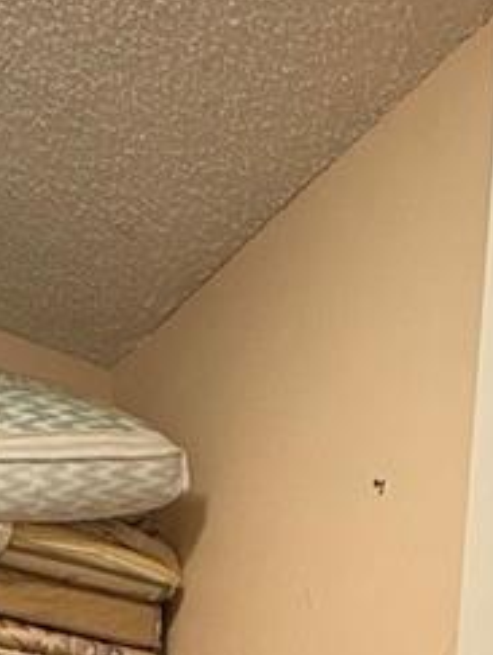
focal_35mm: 69
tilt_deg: -5.8
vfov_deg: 20.9
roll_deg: -4.2
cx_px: 509
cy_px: 1127
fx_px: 1307
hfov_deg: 20.6
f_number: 2.2
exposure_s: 1/120
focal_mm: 2.22
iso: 200
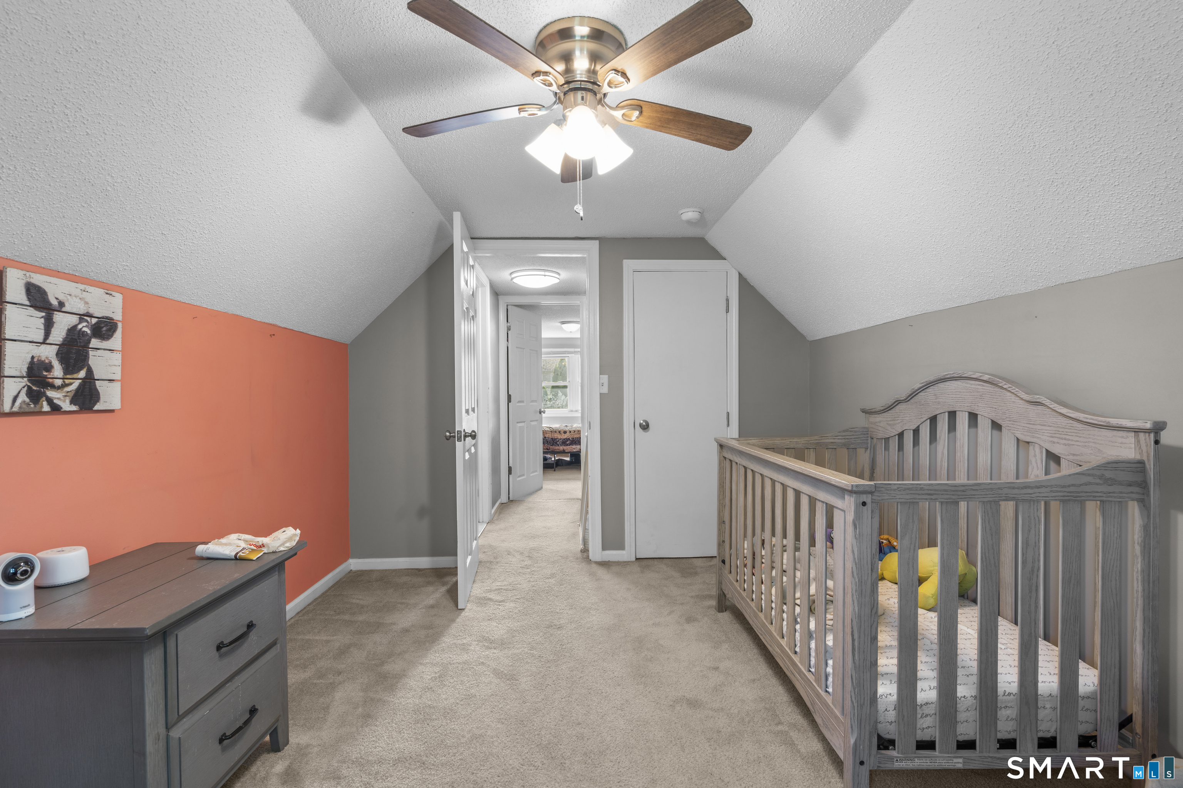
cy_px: 394
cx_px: 592
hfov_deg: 96.7
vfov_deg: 73.7
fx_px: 526
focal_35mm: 16
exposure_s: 1.6
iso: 250
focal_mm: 16
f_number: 9
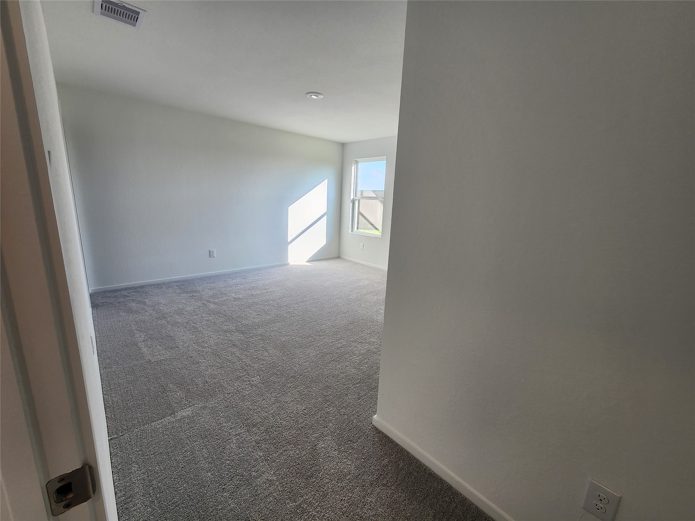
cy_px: 260
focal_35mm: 13
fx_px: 261
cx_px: 348
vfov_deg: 89.9
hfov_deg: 106.2
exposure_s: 1/120
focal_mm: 2.2
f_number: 2.2
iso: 50
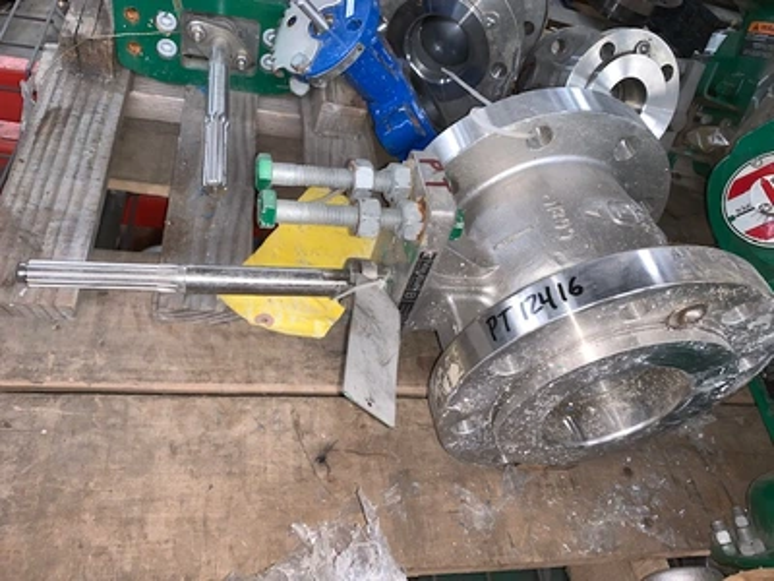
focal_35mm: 26
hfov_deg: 67.3
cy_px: 290
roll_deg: -21.4
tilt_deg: -44.6
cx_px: 387
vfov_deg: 53.1
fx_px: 581
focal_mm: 4.25
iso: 50
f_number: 1.8
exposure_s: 1/17
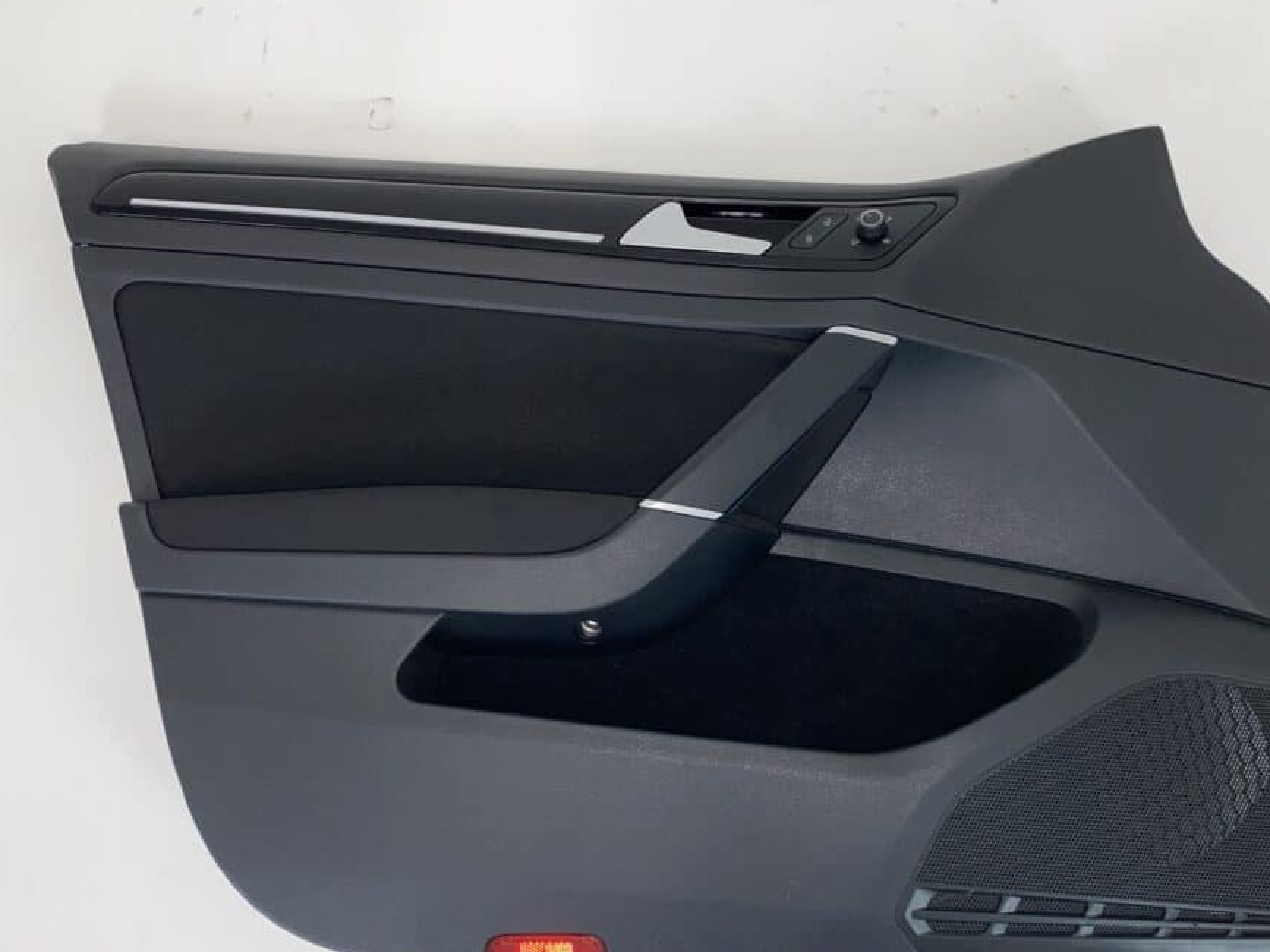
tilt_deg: -87.5
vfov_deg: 42.8
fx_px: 1211
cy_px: 541
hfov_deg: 55.3
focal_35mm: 33
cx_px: 681
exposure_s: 1/100
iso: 64
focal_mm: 4.25
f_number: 1.8
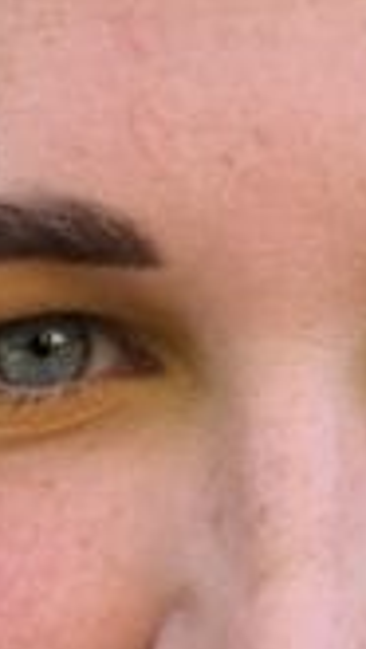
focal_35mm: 216
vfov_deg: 10.0
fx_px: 3721
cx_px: 419
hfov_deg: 5.6
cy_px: 366
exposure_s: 1/120
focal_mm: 2.87
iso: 50
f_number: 2.2
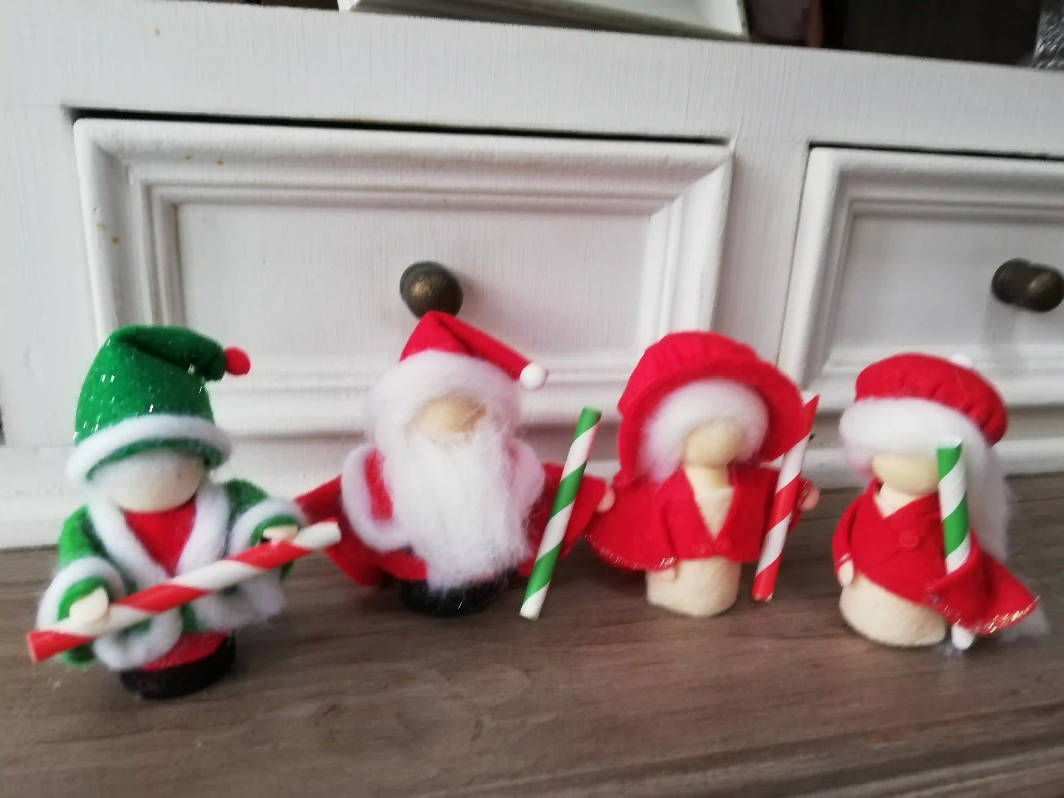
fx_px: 799
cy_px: 399
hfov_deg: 67.3
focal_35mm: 26
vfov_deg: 53.1
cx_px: 532
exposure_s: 1/25
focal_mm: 3.81
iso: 320
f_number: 2.2
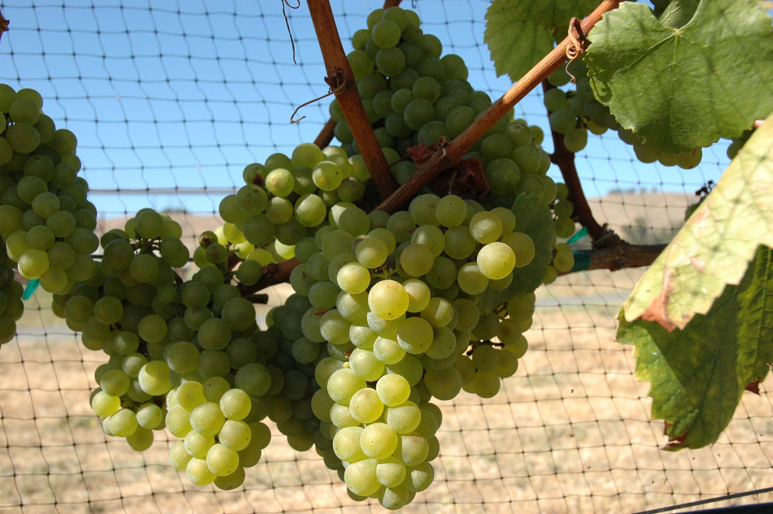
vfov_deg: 35.4
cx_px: 386
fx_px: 804
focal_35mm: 38
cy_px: 257
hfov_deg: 51.3
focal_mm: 25
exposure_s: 1/320
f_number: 9
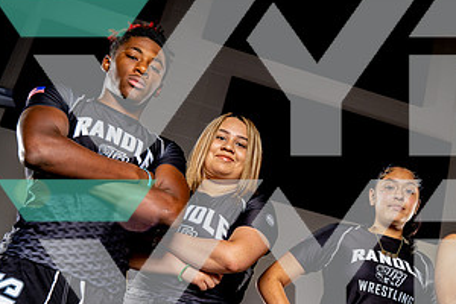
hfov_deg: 34.2
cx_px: 385
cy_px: 261
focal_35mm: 56
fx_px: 709
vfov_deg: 23.7
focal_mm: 29
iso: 320
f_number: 5.6
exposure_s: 1/250
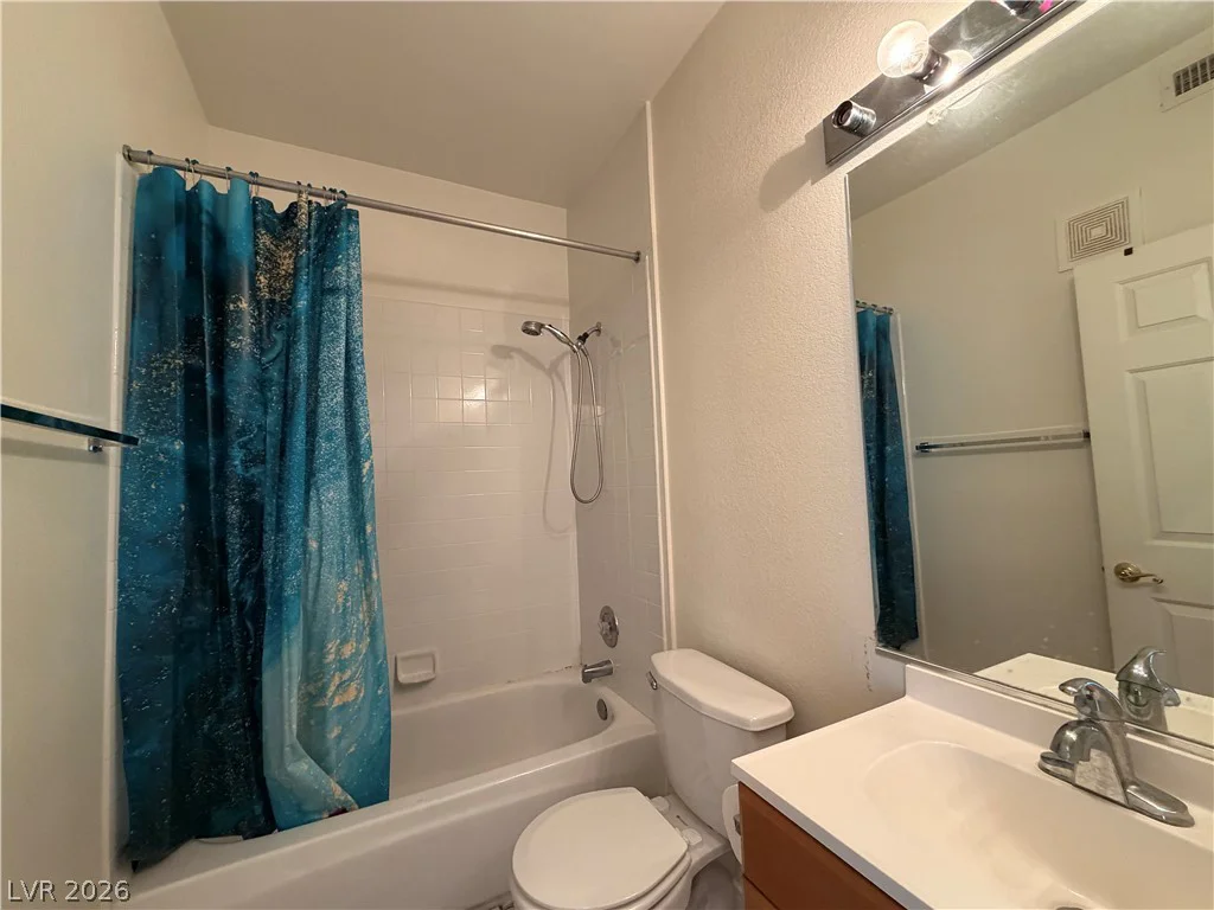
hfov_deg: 102.1
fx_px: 491
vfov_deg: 85.7
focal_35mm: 14
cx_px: 607
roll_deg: +1.7
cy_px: 455
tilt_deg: +2.9
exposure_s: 1/60
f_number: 2.2
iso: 400
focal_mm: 2.22
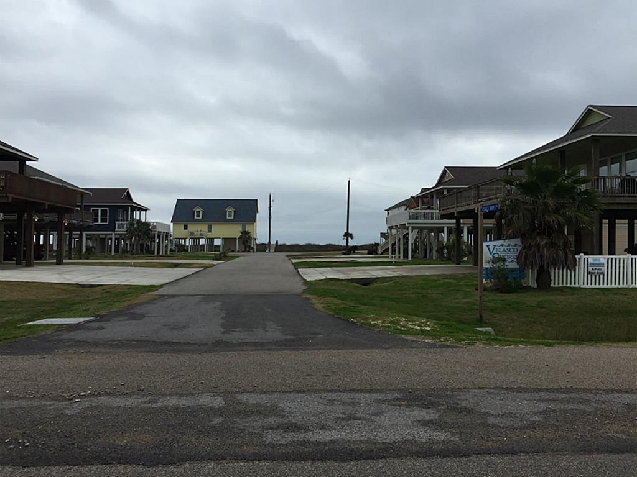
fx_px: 534
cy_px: 238
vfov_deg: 48.2
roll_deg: -2.7
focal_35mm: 29
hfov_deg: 61.7
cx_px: 318
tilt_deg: +2.7
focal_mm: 4.15
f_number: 2.2
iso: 32
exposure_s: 1/1980
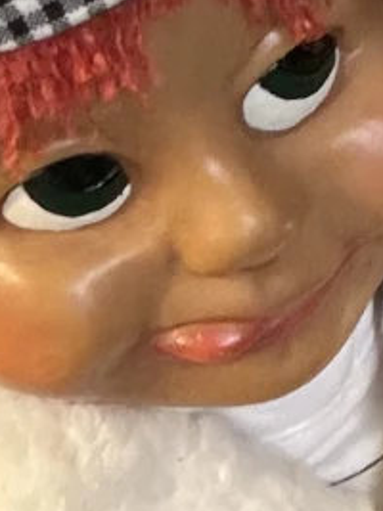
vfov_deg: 12.1
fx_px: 2392
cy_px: 444
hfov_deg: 9.1
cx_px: 272
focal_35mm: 162
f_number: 1.9
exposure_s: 1/21
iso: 640
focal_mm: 2.69
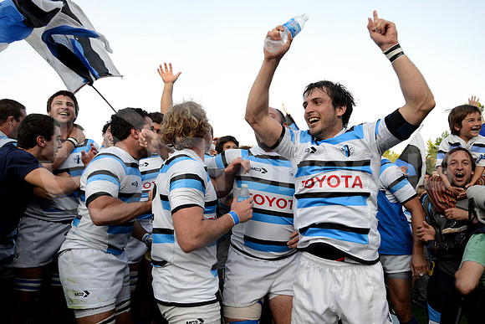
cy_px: 162
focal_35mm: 24
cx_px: 242
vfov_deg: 53.2
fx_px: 323
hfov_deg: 73.7
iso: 640
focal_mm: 24
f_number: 5
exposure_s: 1/500
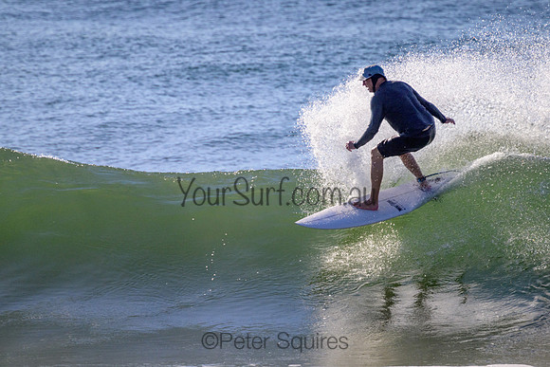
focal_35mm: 898
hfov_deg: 2.3
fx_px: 13720
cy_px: 187
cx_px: 290
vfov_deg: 1.5
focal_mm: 800
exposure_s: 1/2000
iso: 800
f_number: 11
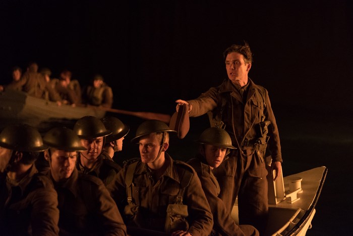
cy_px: 118
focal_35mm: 166
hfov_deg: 12.4
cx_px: 176
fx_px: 1628
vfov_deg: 8.3
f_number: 2.8
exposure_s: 1/200
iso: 6400
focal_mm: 110.6
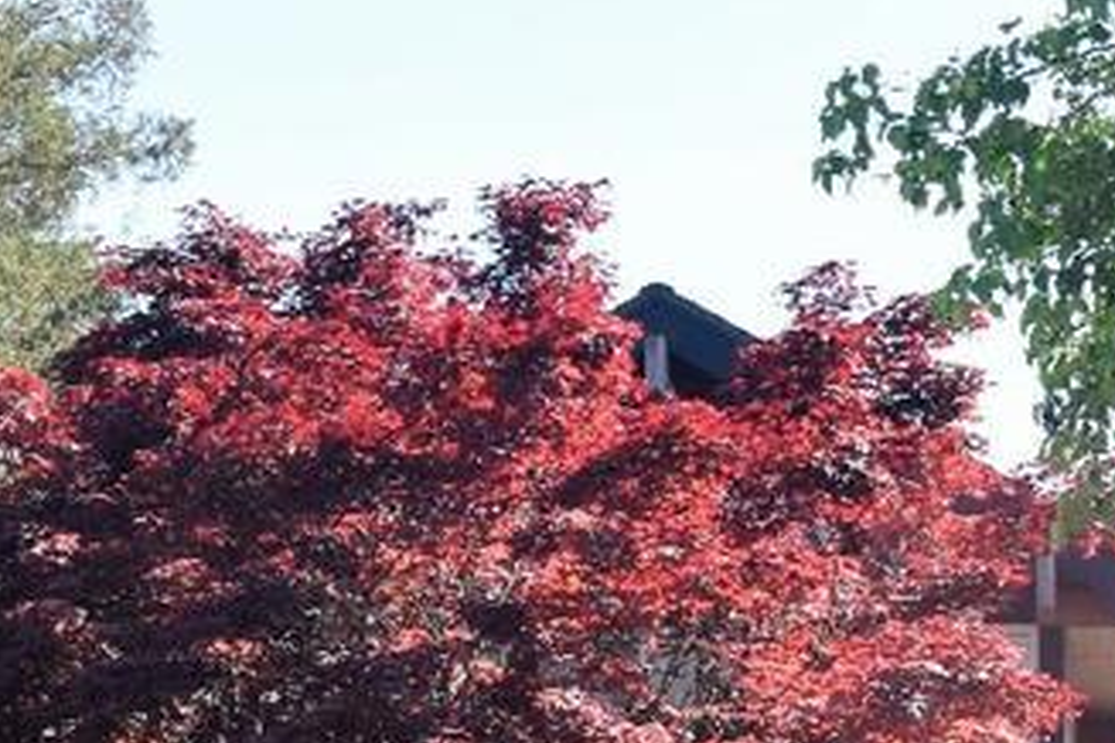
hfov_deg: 13.0
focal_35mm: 158
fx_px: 4902
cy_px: 1309
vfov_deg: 8.4
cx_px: 450
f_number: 8
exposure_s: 1/250
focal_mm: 23
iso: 280
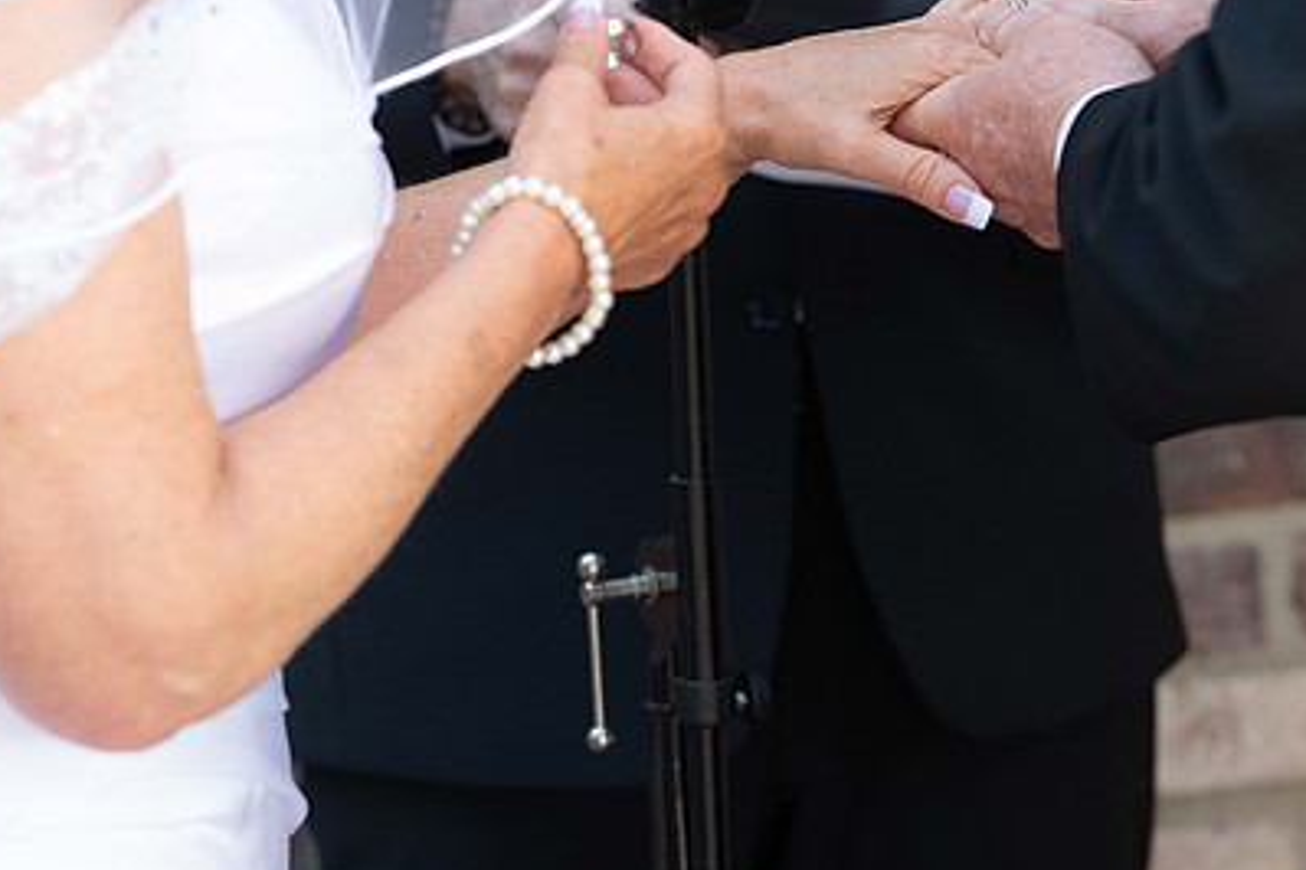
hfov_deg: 9.4
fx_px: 7908
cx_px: 642
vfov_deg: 6.3
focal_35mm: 218
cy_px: 289
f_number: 5
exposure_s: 1/640
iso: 1250
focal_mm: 150
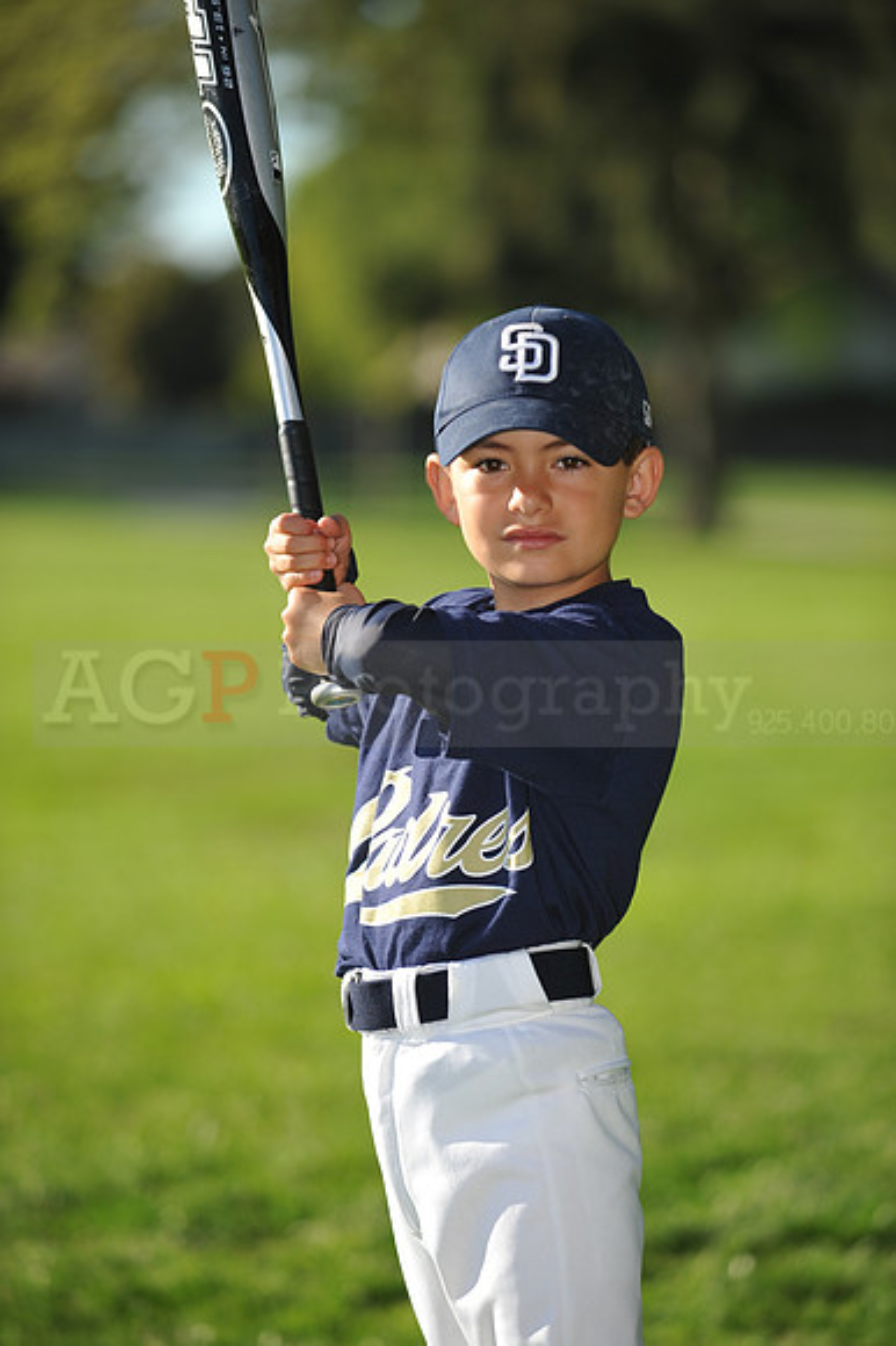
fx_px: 6167
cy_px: 673
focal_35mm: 165
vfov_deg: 12.5
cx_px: 448
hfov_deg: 8.3
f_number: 4
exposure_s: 1/1250
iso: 200
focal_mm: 165
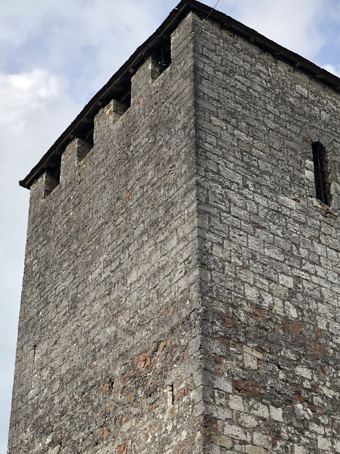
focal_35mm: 80
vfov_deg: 24.2
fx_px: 1048
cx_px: 216
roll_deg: +2.8
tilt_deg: +32.7
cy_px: 321
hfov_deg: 18.4
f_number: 2.4
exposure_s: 1/453
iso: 16
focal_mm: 6
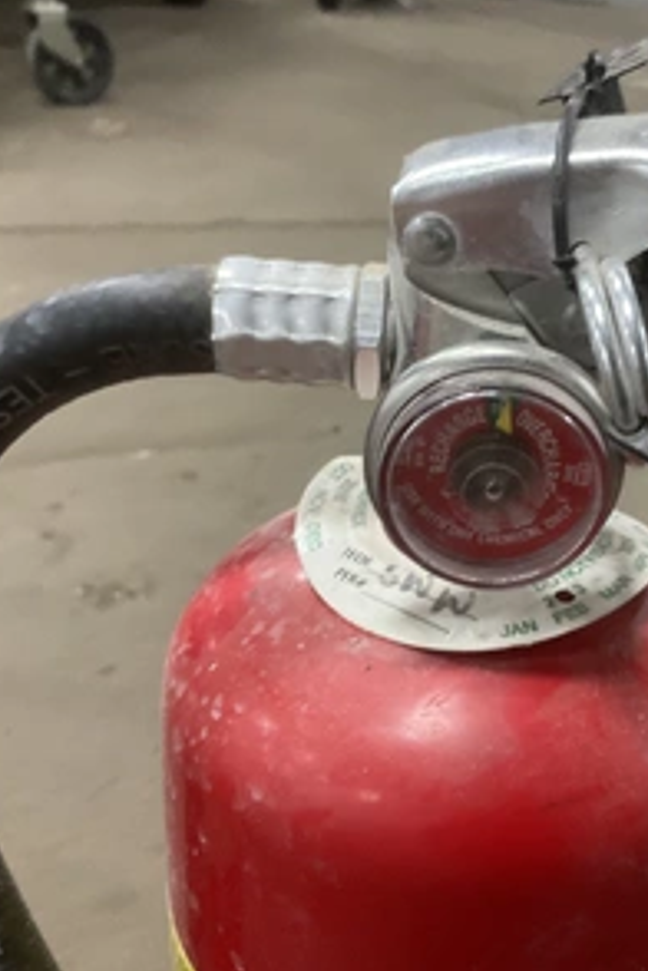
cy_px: 479
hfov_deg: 31.9
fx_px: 1107
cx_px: 506
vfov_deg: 47.4
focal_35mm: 41
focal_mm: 3
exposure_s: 1/60
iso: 250
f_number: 1.8
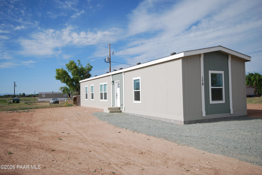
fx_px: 219
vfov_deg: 43.7
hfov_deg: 61.9
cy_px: 88
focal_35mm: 30
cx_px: 131
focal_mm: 20
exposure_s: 1/250
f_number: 9
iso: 100
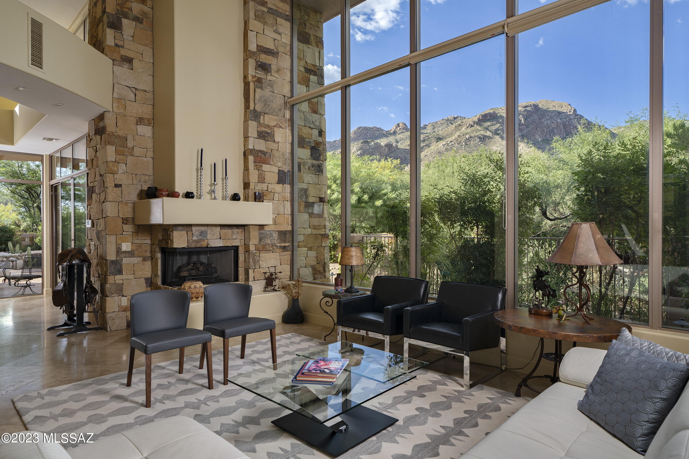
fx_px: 383
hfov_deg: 84.0
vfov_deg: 61.9
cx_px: 344
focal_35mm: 20
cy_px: 230
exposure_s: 1/125
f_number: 7.1
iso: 200
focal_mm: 20
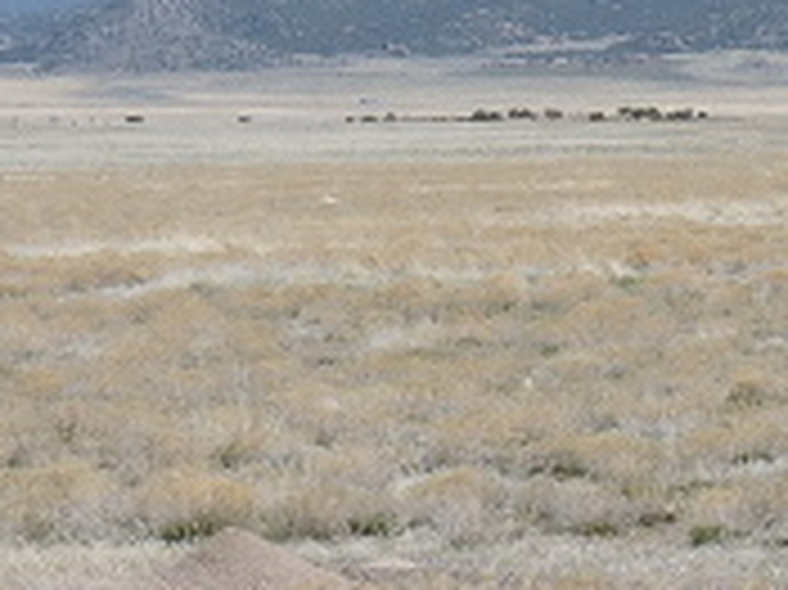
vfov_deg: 5.8
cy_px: 270
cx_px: 1202
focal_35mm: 256
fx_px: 5824
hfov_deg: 7.6
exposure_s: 1/1250
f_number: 3.9
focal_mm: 12.5
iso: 100
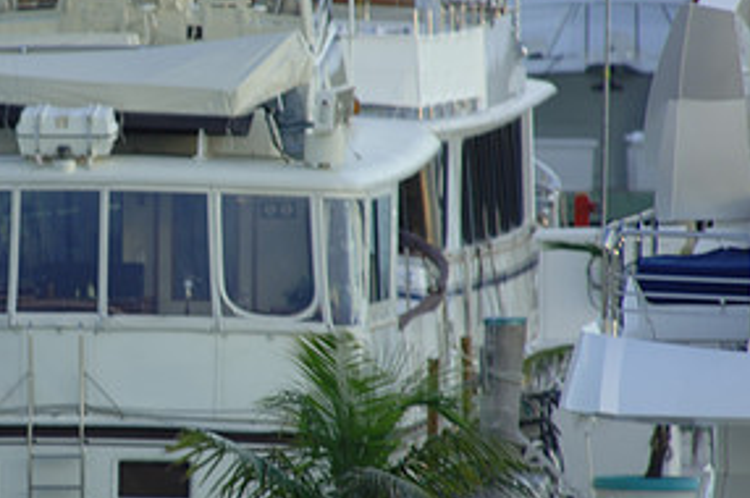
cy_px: 256
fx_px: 25304
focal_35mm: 1216
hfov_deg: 1.7
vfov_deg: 1.1
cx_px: 3
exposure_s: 1/90
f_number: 5.6
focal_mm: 400
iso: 100
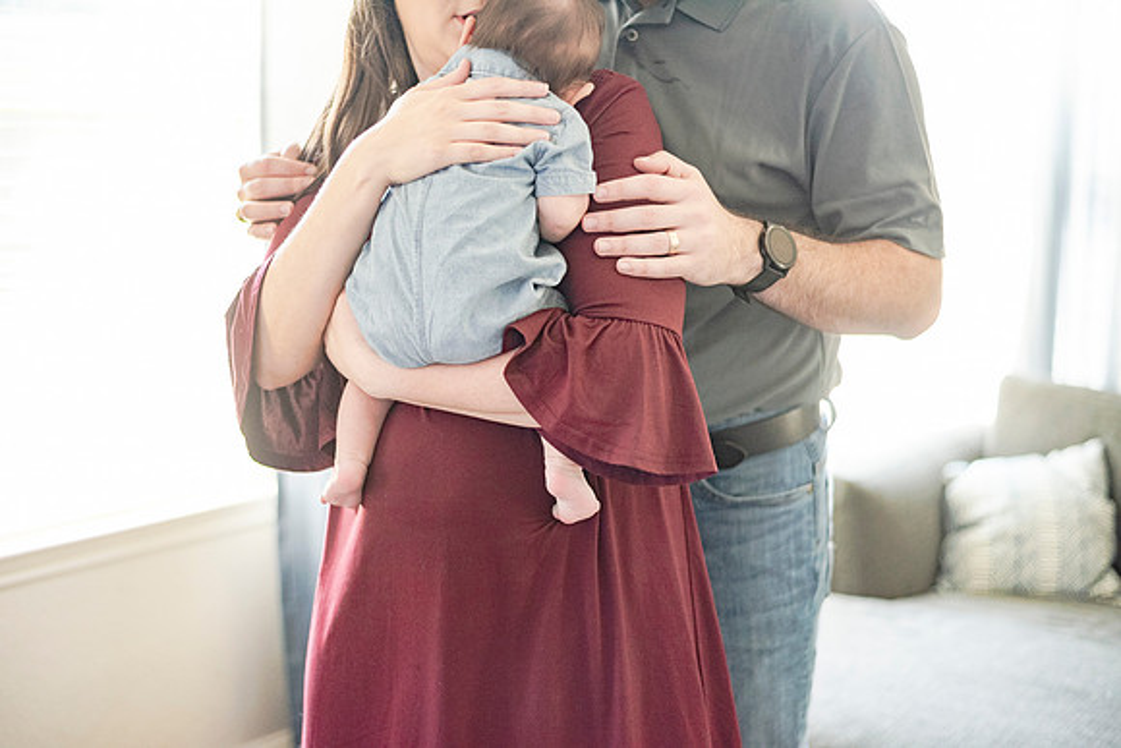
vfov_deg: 27.0
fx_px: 1557
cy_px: 374
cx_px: 560
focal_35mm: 50
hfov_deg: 39.6
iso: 800
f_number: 1.8
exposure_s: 1/320
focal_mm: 50
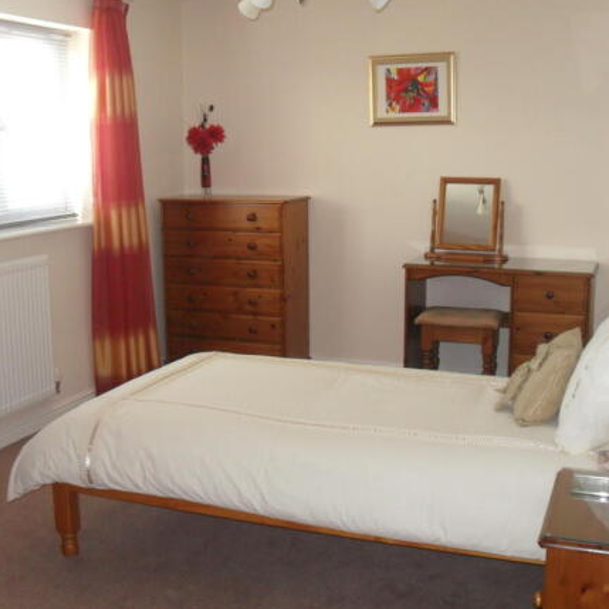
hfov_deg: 40.0
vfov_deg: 40.0
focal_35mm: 42
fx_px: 836
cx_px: 320
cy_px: 303
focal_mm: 6.2
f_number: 2.8
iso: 200
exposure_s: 1/45
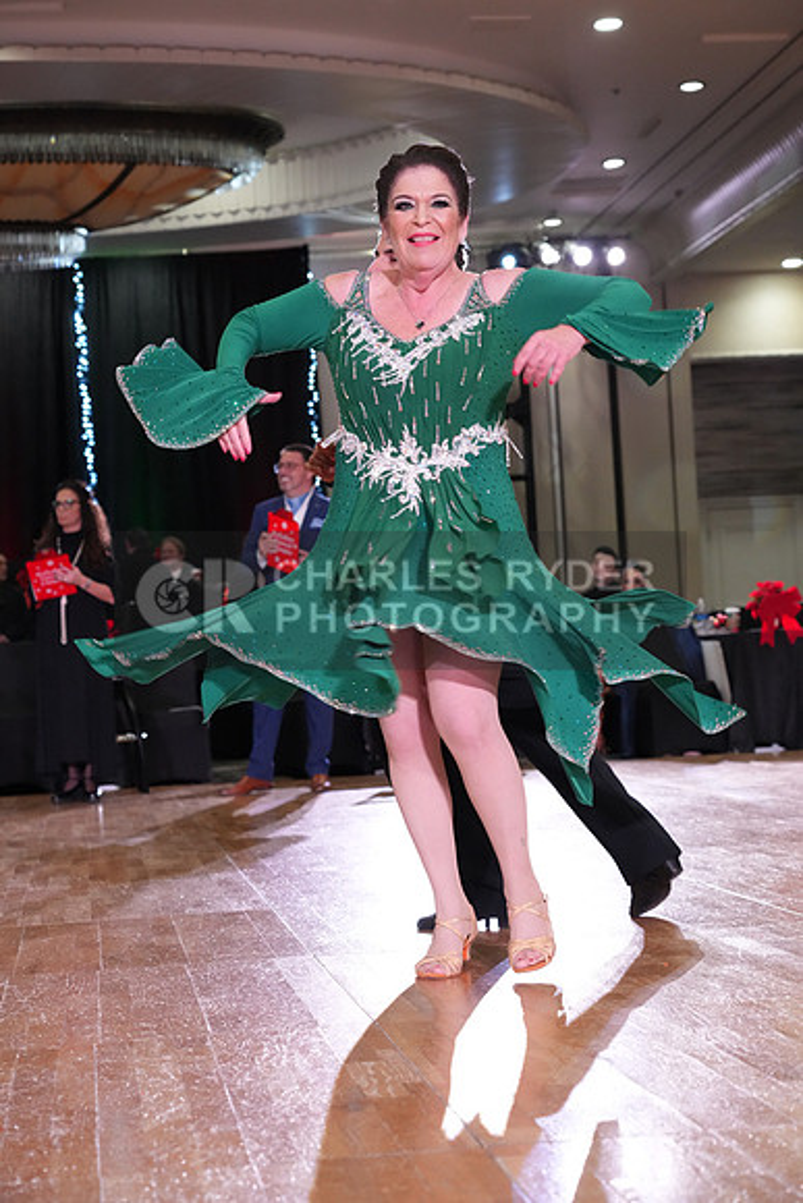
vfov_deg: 29.2
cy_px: 602
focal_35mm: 69
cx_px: 402
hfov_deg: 19.7
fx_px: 2307
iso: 5000
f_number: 5
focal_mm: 69
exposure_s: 1/320
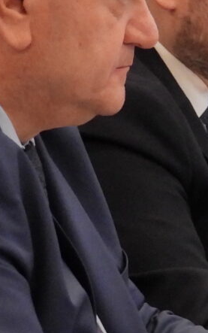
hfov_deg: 2.6
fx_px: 4660
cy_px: 101
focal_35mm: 514
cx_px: 258
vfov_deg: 4.1
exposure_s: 1/100
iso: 560
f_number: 4
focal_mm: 18.7
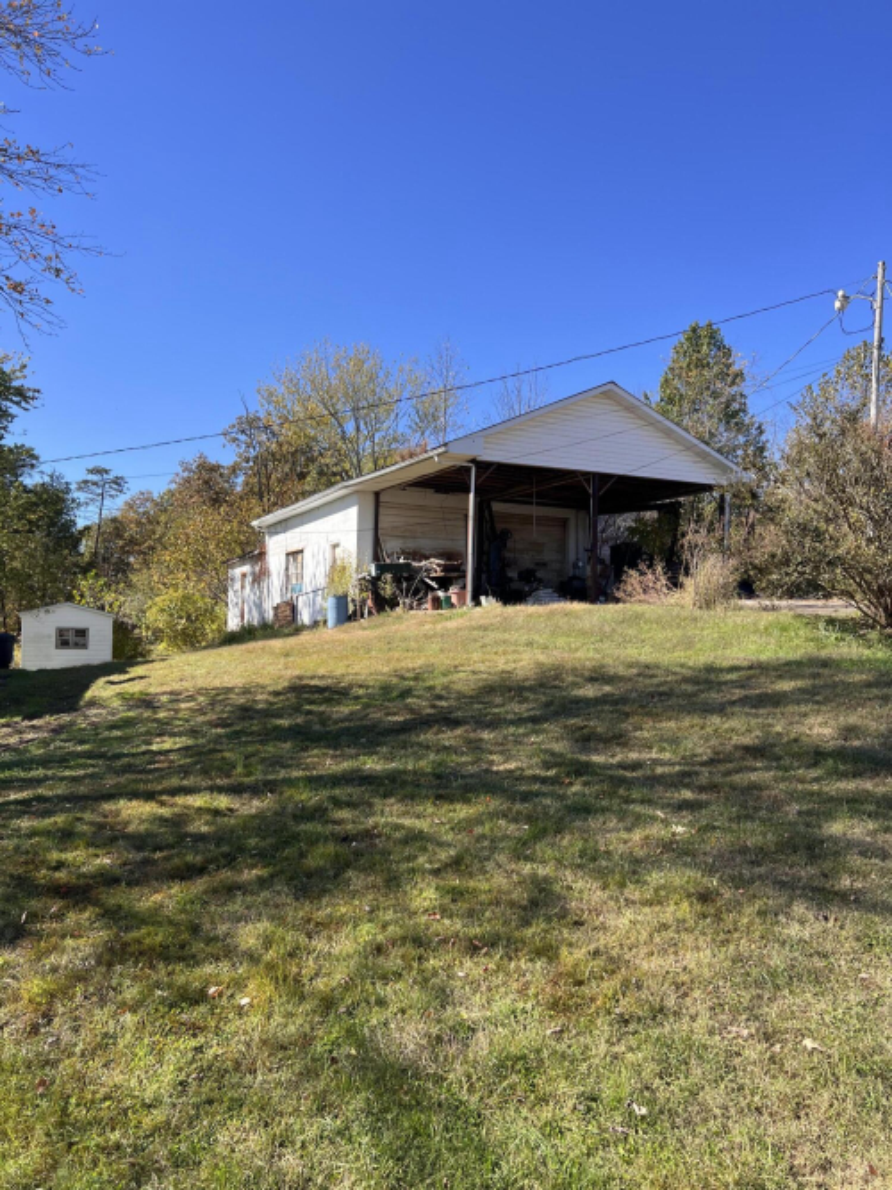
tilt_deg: +5.3
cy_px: 595
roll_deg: -2.0
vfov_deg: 67.3
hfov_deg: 53.0
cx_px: 446
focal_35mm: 26
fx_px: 894
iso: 50
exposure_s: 1/1934
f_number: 1.5
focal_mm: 5.7
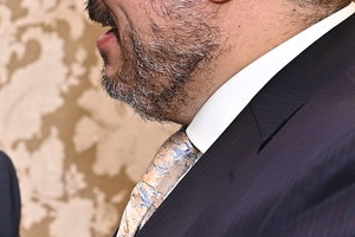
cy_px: 99
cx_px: 66
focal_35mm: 210
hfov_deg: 9.8
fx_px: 2071
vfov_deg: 6.5
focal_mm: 45
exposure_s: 1/200
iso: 1250
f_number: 4.5
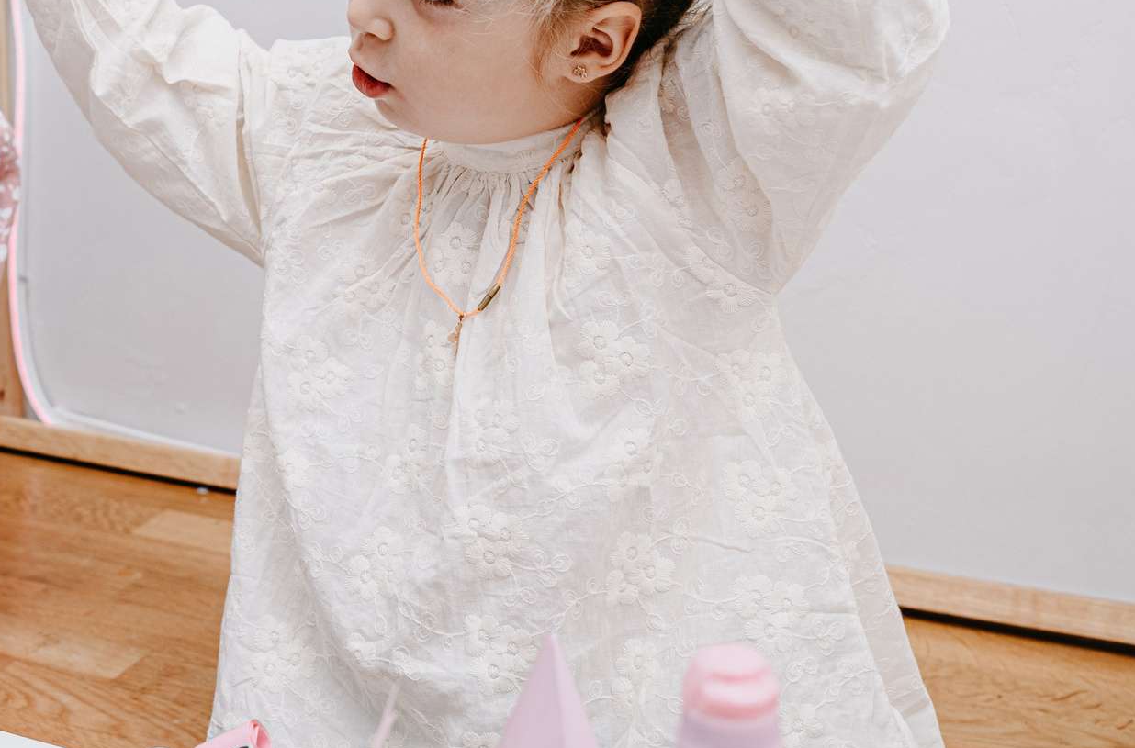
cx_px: 259
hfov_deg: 30.9
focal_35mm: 64
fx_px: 2011
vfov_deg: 20.6
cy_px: 44
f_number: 3.5
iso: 160
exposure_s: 1/160
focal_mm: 30
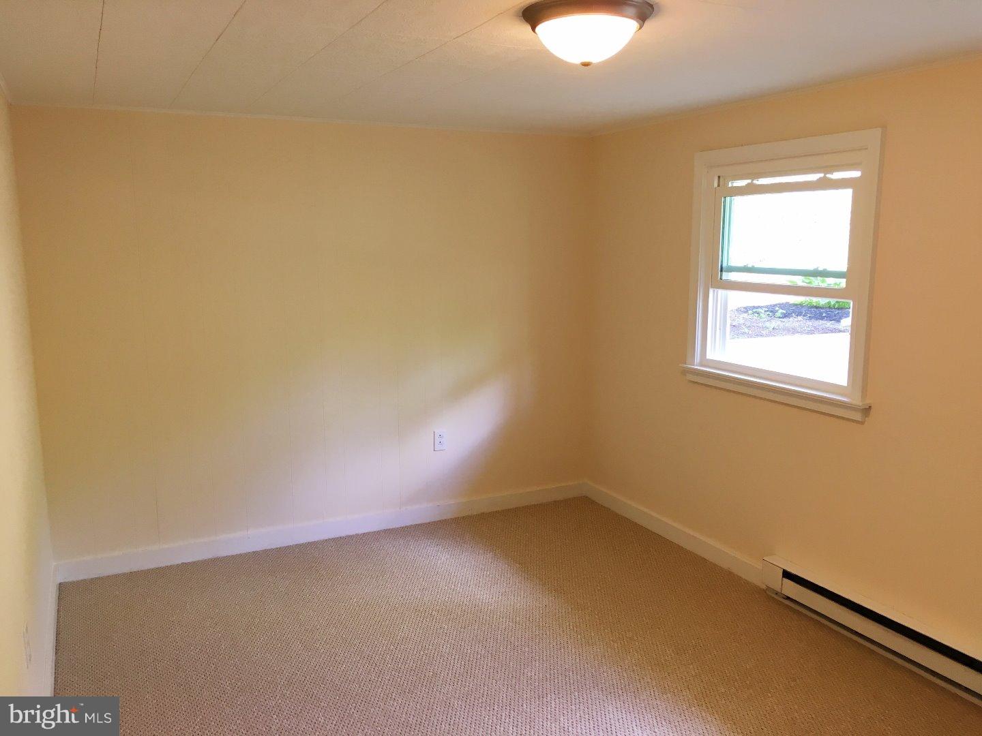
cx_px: 491
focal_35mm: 29
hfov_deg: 61.7
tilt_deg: -8.4
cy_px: 368
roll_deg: -0.4
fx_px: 823
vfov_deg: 48.2
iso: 50
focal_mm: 4.15
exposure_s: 1/30
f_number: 2.2
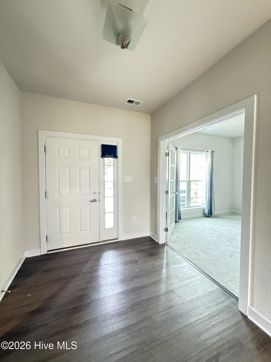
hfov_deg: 85.7
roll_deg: -1.1
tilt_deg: -1.3
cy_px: 181
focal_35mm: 14
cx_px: 136
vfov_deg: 102.1
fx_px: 146
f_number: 2.2
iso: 800
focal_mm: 2.22
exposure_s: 1/60
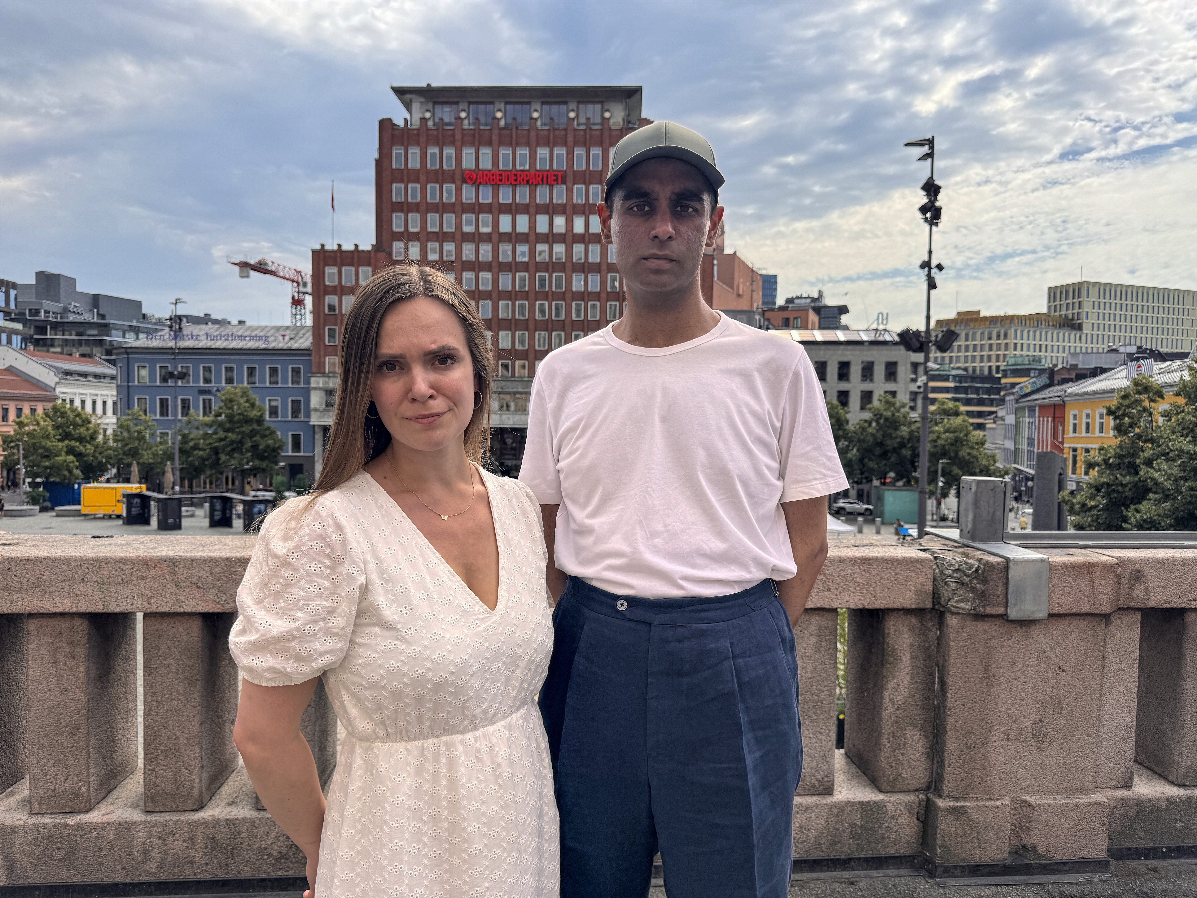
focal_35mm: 24
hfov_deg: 71.6
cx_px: 598
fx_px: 830
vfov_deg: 56.8
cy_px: 449
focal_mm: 6.76
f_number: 1.78
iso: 80
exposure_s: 1/4049
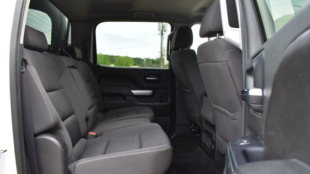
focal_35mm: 29
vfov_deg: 40.0
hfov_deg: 66.1
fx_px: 238
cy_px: 102
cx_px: 157
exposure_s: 1/50
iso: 400
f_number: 8
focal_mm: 18
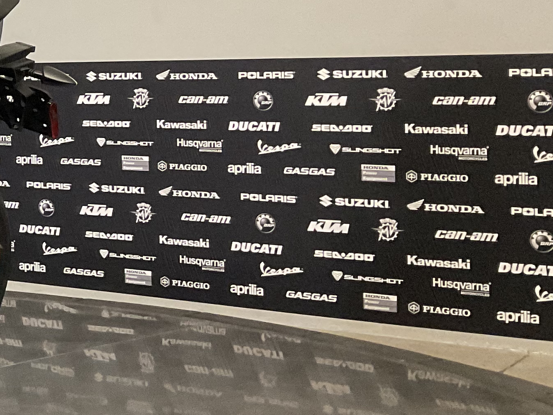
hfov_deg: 19.6
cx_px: -270
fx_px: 1390
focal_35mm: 87
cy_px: 92
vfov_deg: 16.9
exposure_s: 1/60
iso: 200
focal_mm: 3
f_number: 1.8
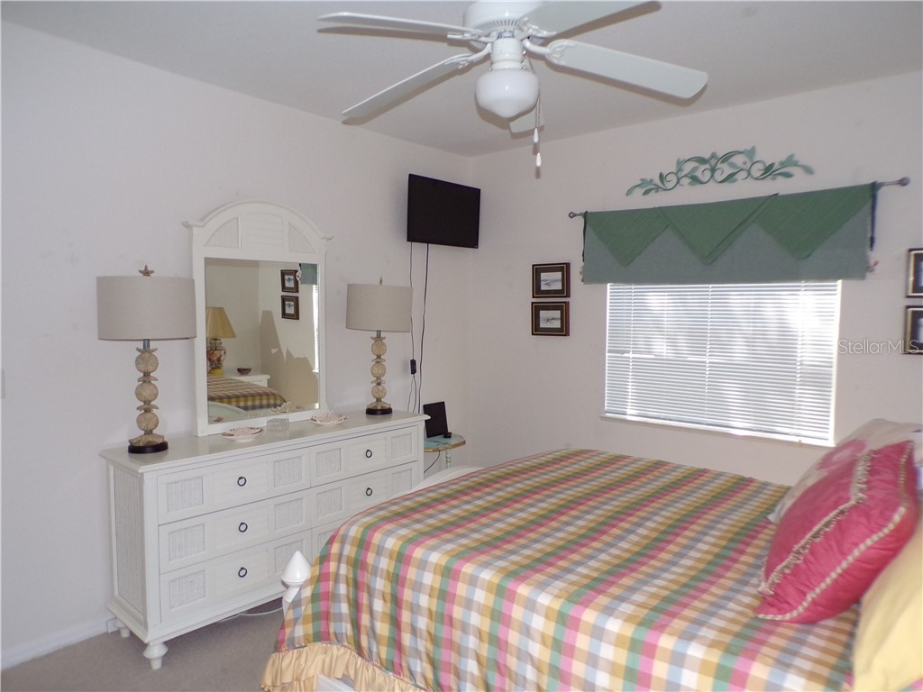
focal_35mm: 24
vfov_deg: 56.8
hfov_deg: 71.6
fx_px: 640
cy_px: 346
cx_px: 462
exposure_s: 1/34
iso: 200
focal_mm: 4.3
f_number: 3
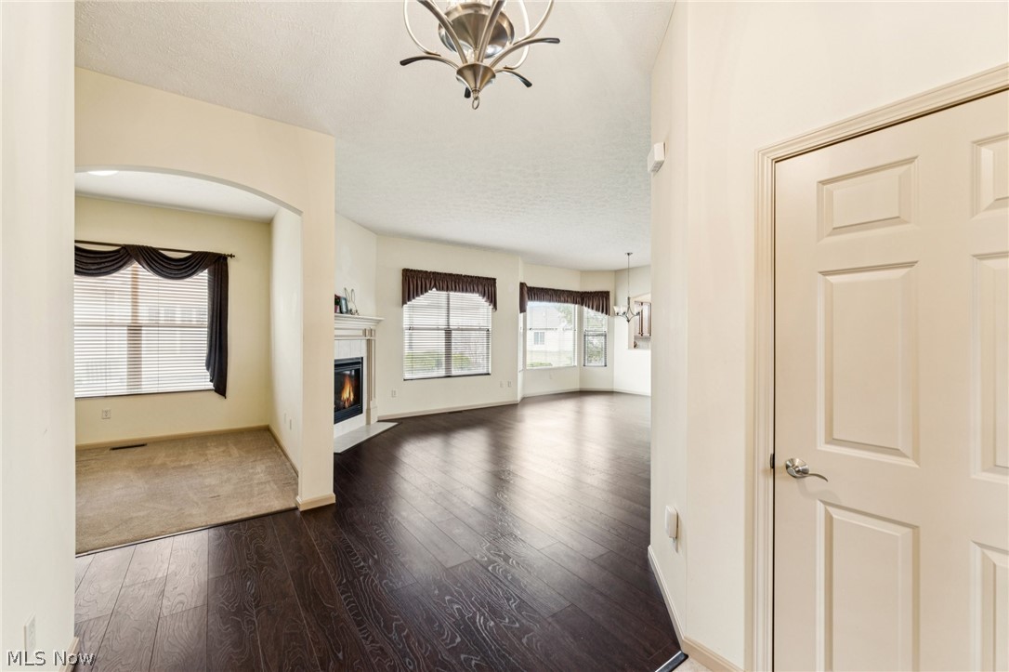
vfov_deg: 81.2
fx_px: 392
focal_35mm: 14
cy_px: 336
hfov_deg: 104.3
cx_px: 504
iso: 200
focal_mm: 14
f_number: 5.6
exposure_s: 1/25
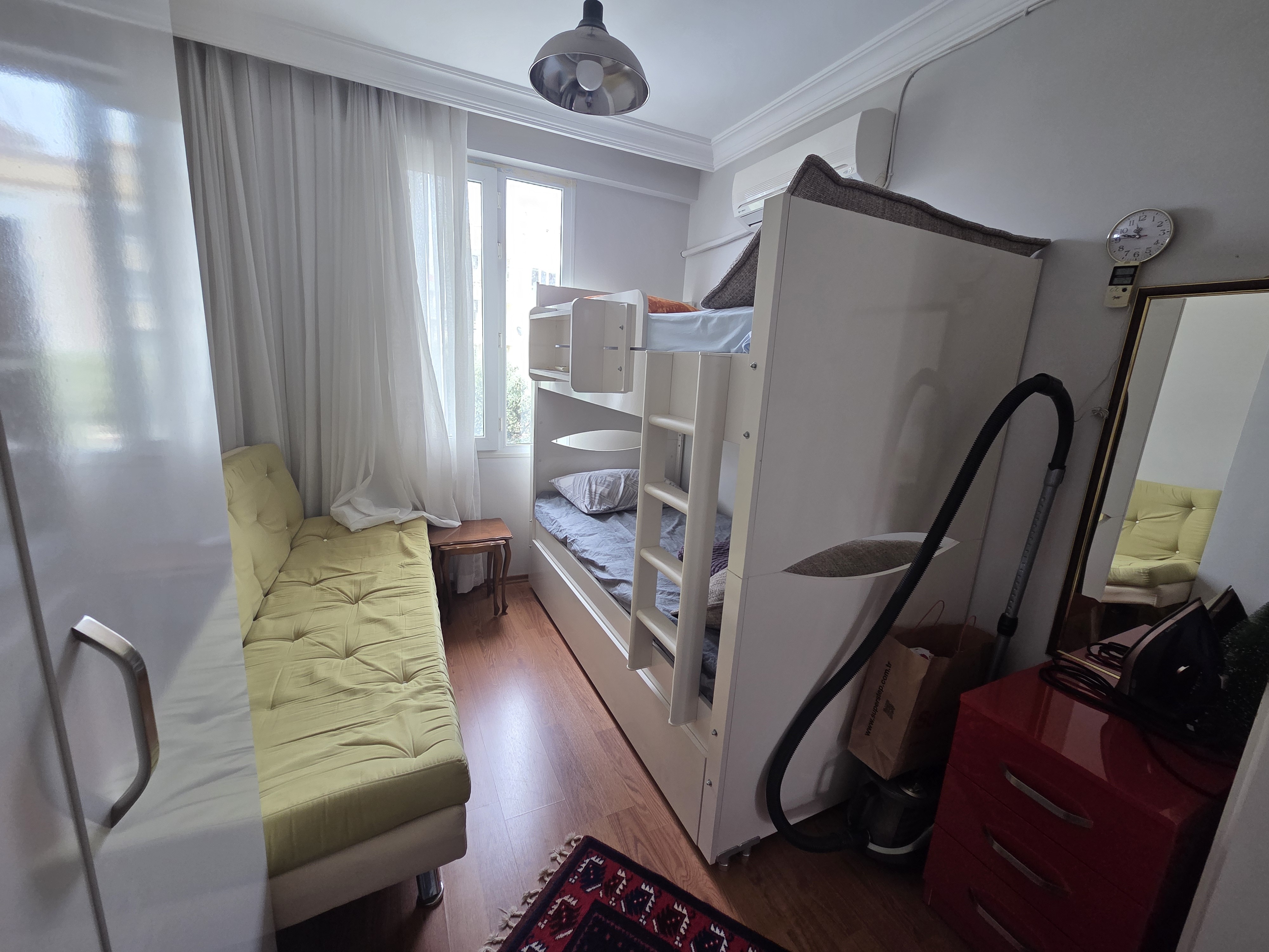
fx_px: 477
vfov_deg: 89.9
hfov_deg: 106.2
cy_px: 476
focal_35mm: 13
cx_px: 634
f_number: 2.2
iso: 125
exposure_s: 1/100
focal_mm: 2.2
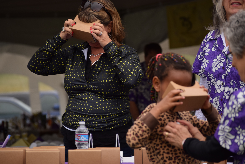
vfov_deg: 7.6
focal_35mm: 180
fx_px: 1225
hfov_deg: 11.4
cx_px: 122
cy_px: 82
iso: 100
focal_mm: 120
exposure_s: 1/500
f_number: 4.8
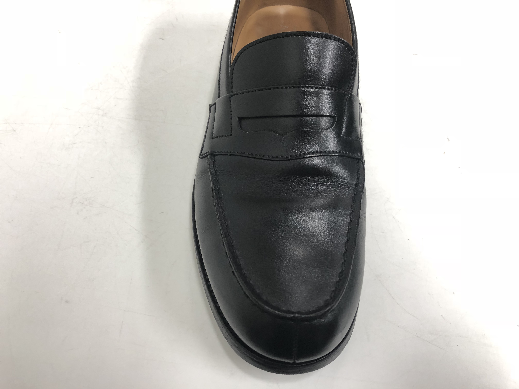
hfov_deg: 61.7
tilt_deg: -54.3
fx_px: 435
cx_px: 260
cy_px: 194
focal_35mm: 29
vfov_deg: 48.2
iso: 40
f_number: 1.8
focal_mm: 3.99
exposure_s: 1/24
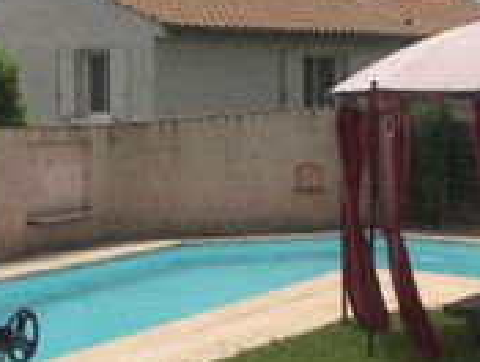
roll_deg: -2.1
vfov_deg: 14.0
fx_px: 1473
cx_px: 346
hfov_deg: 18.4
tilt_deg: -2.5
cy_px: 140
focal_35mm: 106
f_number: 2.4
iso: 25
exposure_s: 1/2146
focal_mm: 3.3
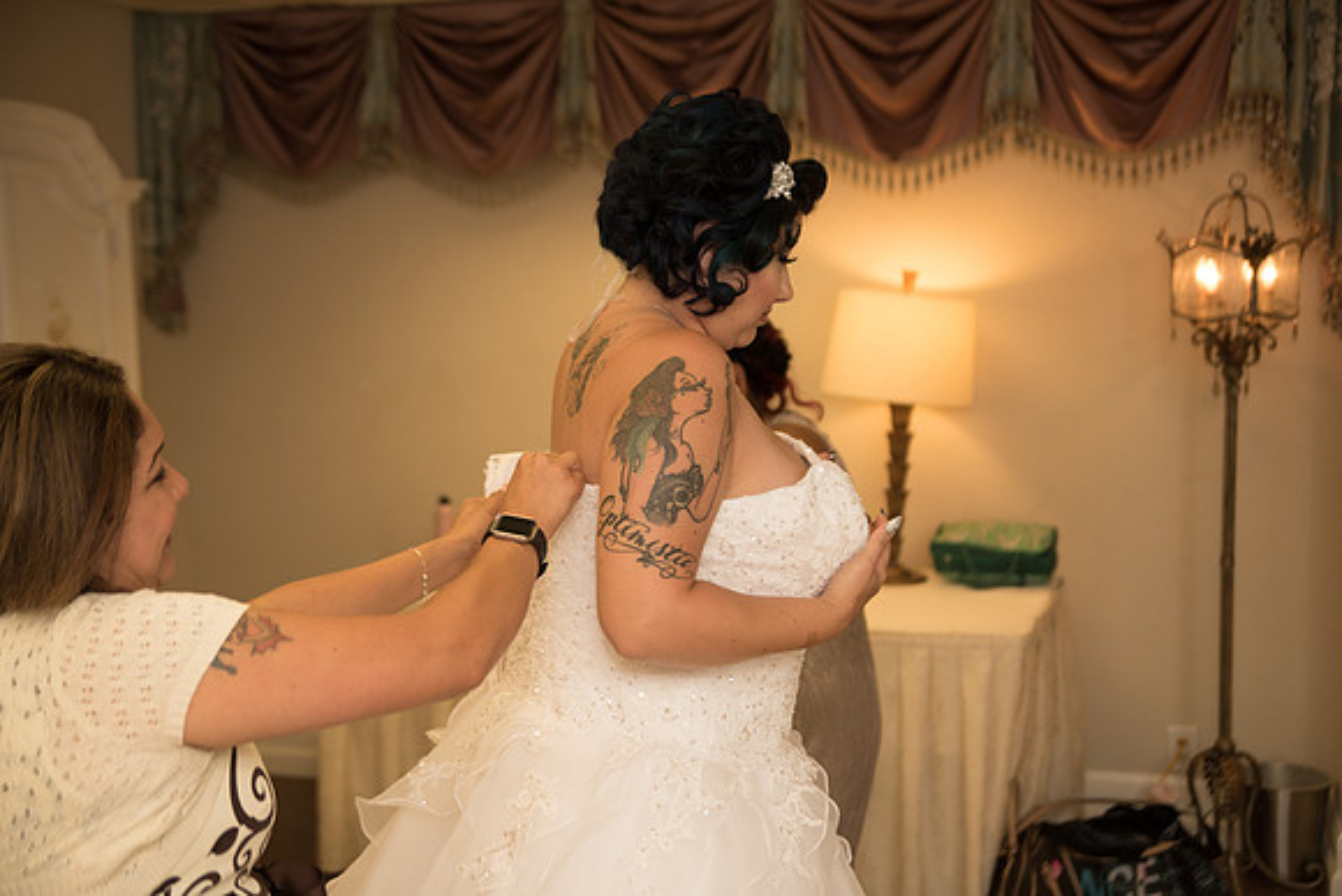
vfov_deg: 28.1
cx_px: 671
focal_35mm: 48
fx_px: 1790
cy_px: 448
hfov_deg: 41.1
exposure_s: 1/640
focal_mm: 48
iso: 800
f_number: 2.8
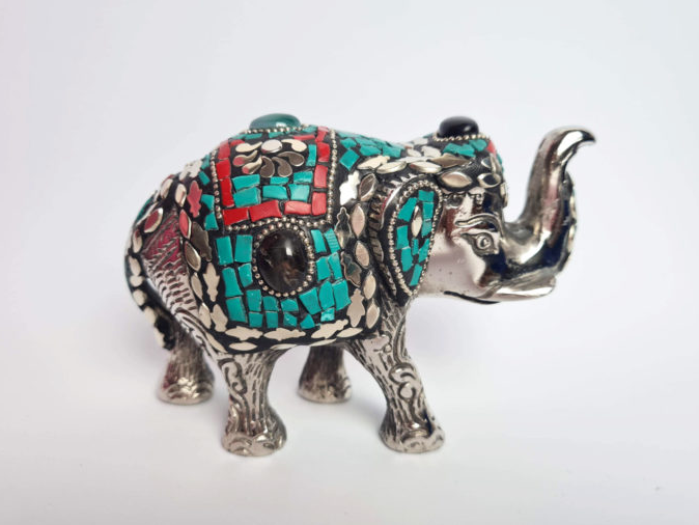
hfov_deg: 65.3
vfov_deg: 51.4
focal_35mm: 27
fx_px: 545
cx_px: 342
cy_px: 255
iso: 64
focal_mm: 5.4
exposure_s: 1/120
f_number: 1.8
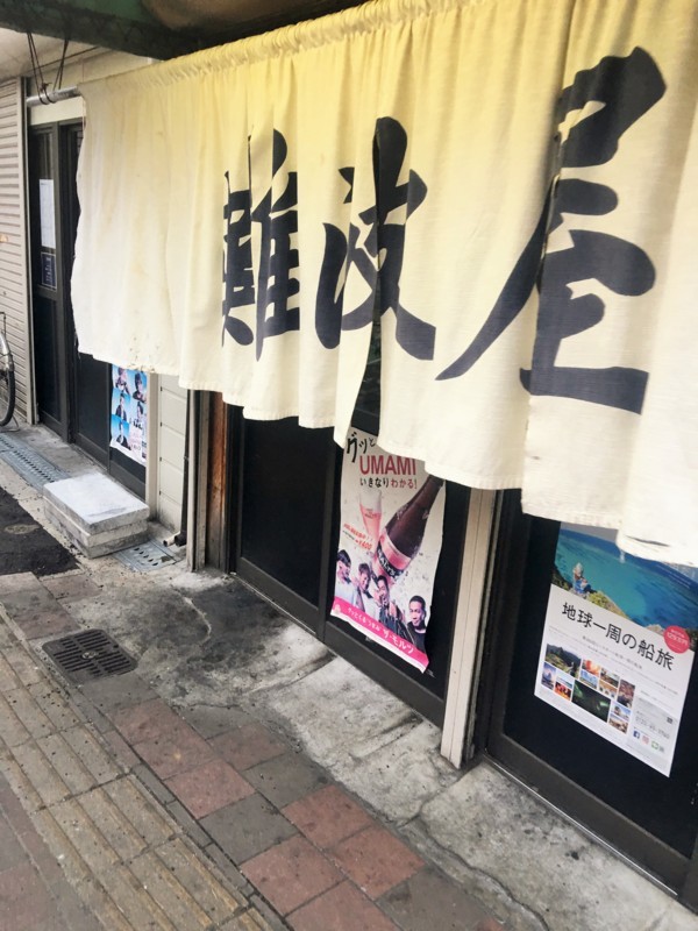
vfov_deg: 61.7
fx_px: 780
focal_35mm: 29
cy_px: 466
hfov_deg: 48.2
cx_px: 349
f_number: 2.2
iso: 40
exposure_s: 1/30
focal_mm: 4.15
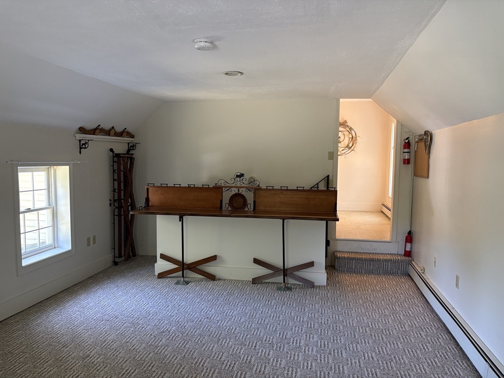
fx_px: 379
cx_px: 252
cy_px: 189
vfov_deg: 53.1
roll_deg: +0.1
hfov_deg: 67.3
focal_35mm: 26
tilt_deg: -4.5
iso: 160
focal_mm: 5.96
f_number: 1.6
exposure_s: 1/60
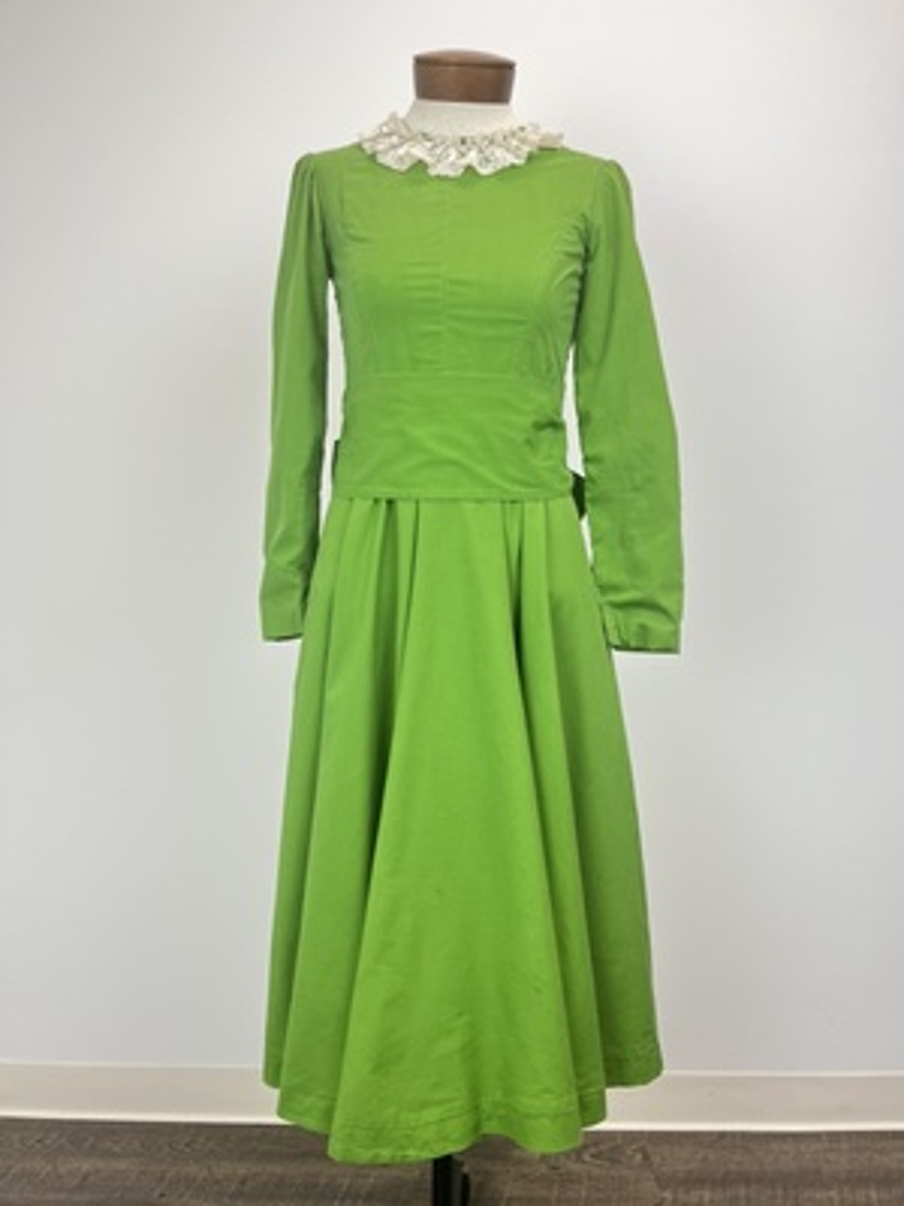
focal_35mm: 26
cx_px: 452
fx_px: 905
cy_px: 603
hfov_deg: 53.1
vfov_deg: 67.3
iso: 64
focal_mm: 5.1
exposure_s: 1/120
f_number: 1.6
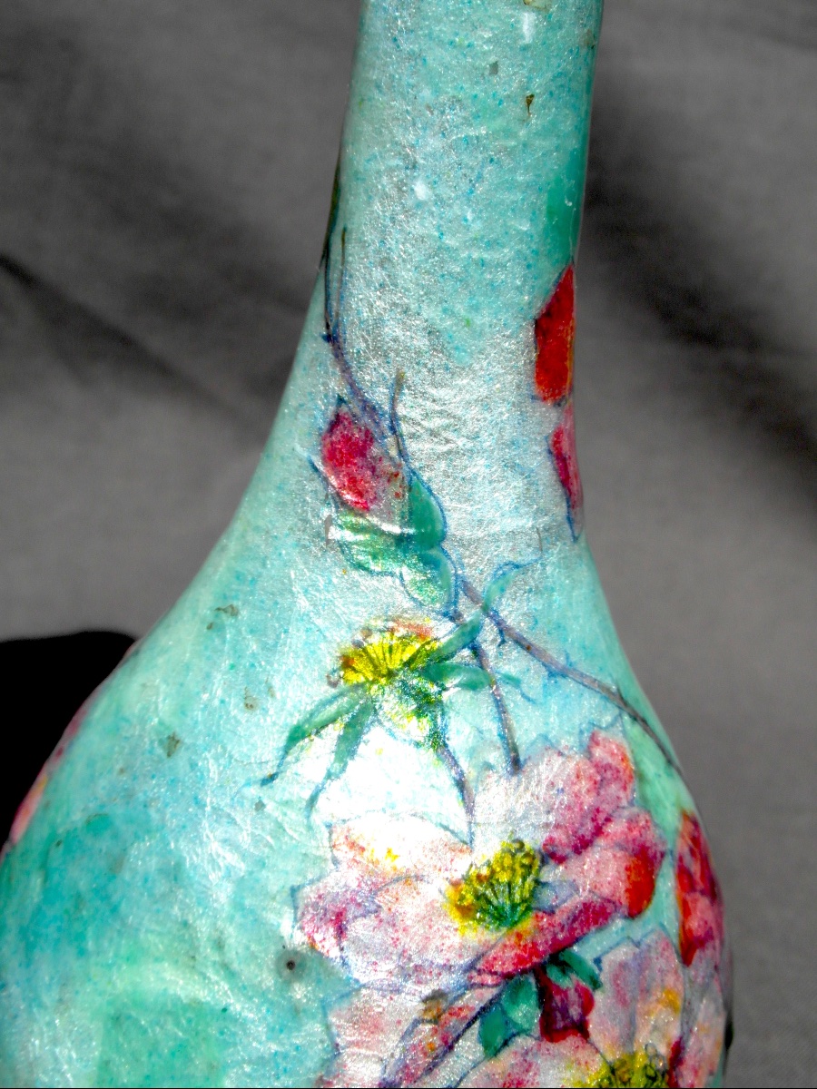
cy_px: 544
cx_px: 408
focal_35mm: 53
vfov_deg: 36.2
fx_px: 1668
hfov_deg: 27.5
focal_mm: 8.7
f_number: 6
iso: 80
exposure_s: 1/350
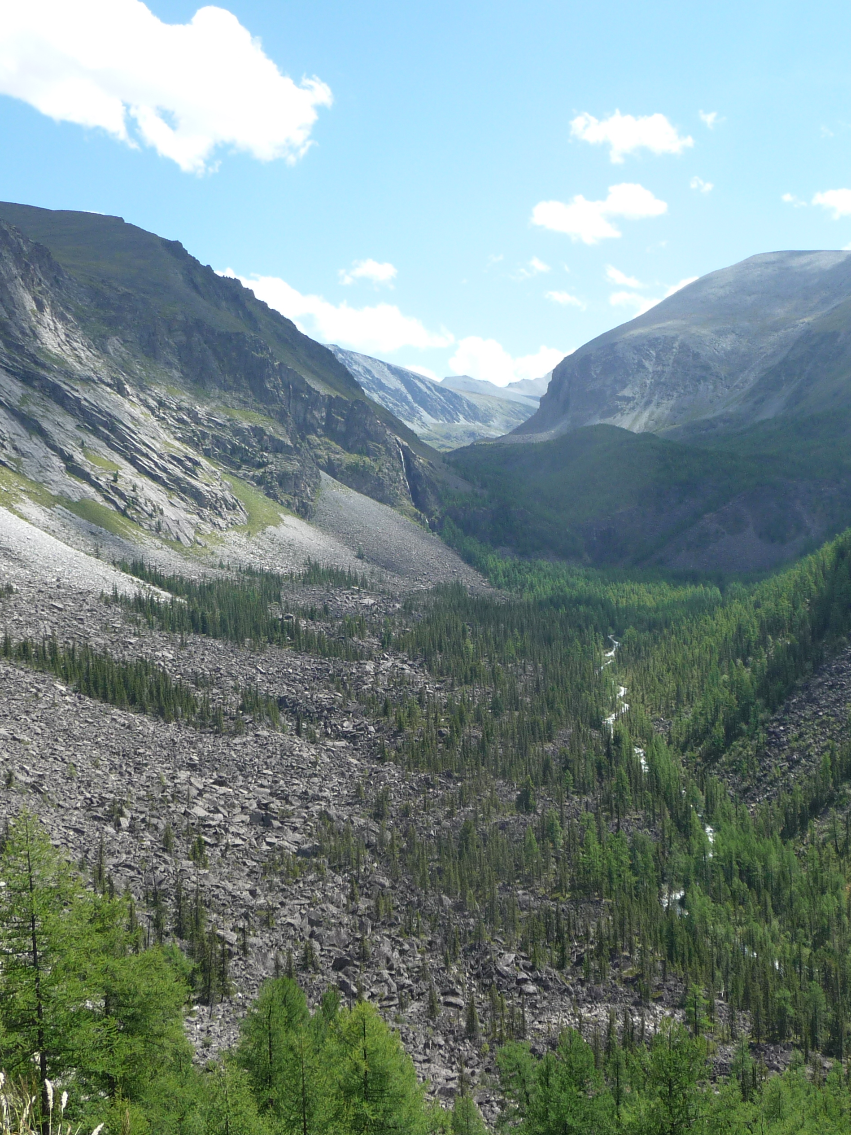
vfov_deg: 45.8
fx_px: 1344
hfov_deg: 35.0
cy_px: 556
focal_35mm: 41
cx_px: 499
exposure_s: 1/640
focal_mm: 5
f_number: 3.4
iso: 100
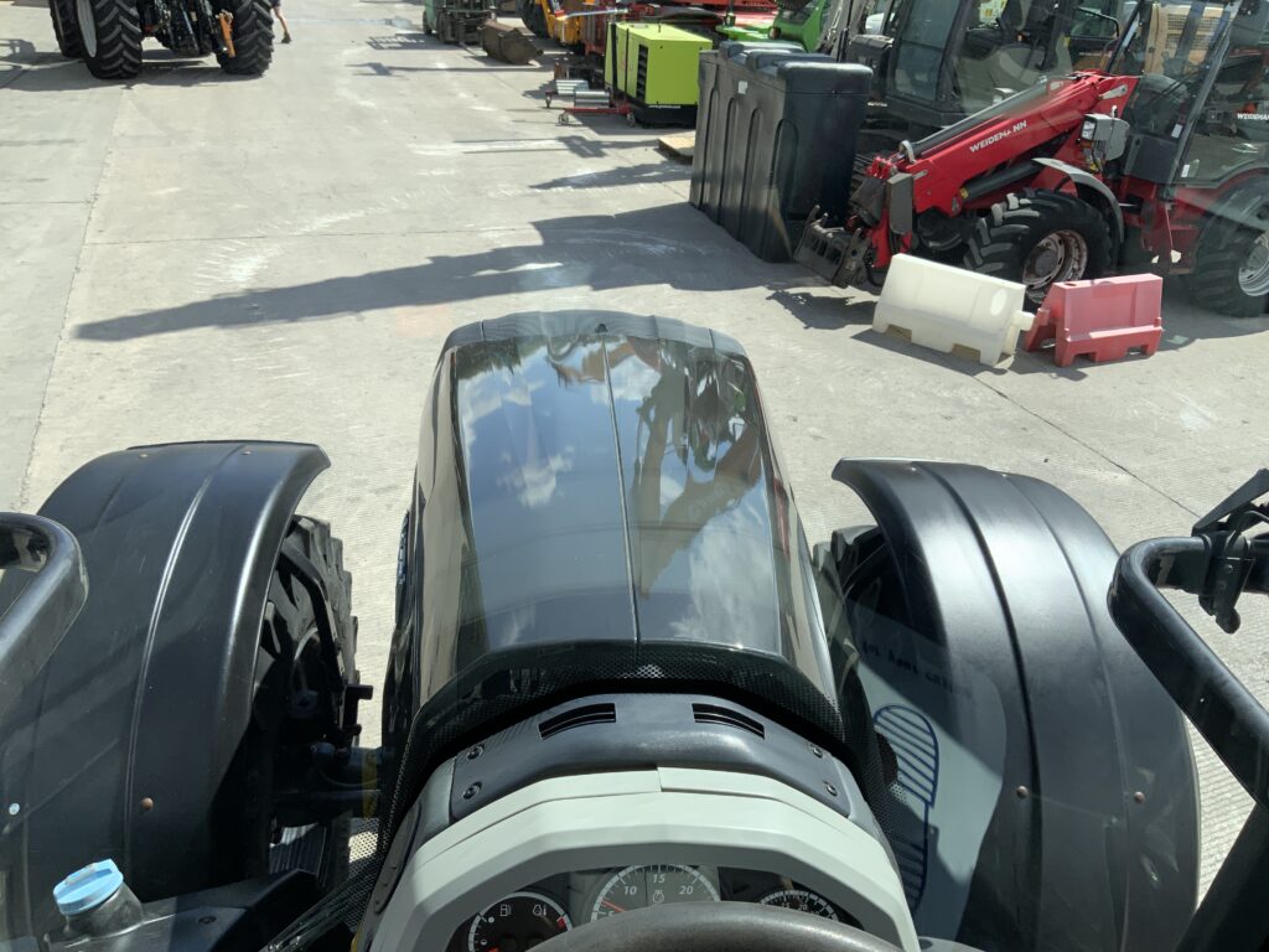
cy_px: 476
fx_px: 1063
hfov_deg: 61.7
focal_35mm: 29
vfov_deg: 48.2
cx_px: 634
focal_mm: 3
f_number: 1.8
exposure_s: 1/1168
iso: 16
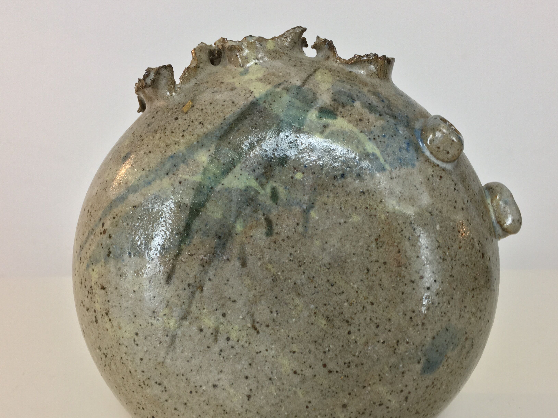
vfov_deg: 39.5
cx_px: 285
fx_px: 580
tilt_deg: -8.3
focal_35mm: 36
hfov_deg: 51.4
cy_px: 247
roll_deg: +0.2
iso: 32
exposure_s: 1/33
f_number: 2.2
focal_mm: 4.15
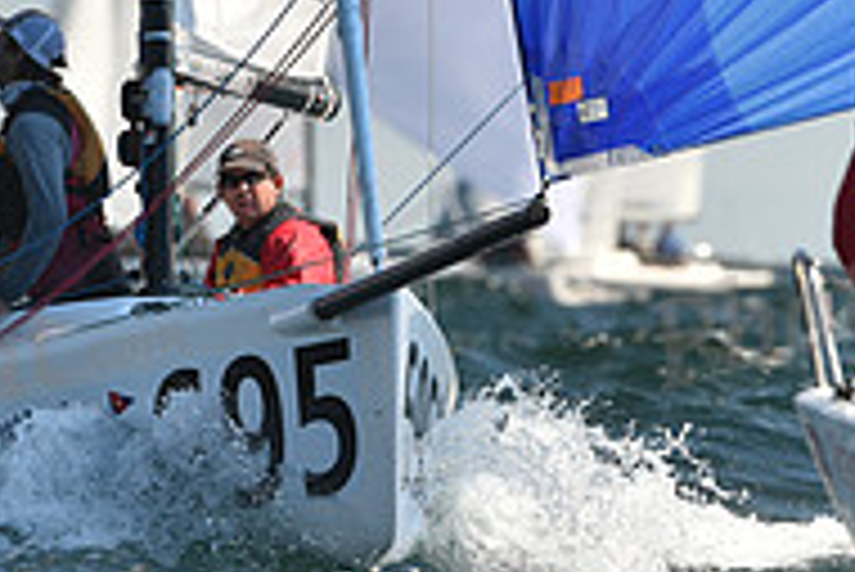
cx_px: 423
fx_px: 29020
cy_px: 101
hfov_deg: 1.7
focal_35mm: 1221
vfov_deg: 1.1
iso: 250
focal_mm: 400
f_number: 6.3
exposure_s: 1/1250
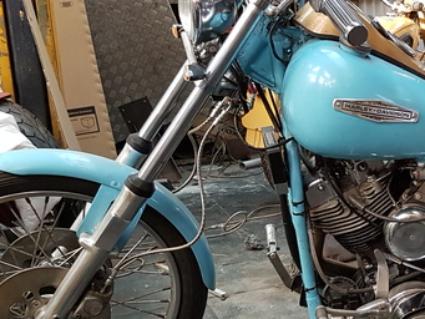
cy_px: 187
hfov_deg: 30.3
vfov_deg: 24.0
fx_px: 749
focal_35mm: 61
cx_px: 385
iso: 160
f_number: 1.7
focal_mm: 4.2
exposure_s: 1/33
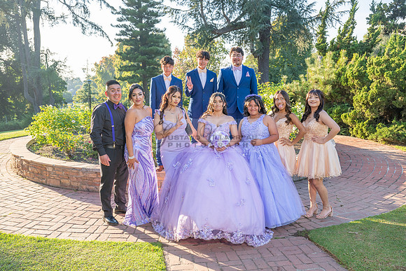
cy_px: 136
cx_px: 203
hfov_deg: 57.2
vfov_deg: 40.0
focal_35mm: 33
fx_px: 372
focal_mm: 33
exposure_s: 1/200
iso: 200
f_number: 5.6
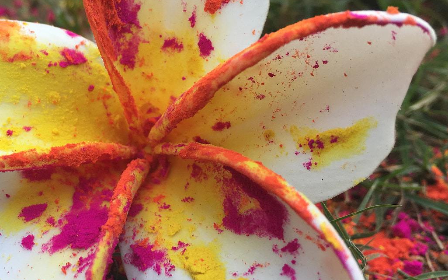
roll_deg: -1.4
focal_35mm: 48
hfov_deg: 41.0
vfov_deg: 26.8
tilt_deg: -35.6
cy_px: 113
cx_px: 132
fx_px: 586
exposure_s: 1/111
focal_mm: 4.15
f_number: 2.2
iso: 25
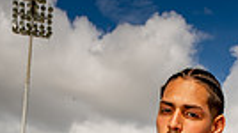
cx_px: 158
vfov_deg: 9.4
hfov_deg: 20.9
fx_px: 643
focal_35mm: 102
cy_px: 392
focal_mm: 29
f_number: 8
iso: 64
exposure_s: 1/250
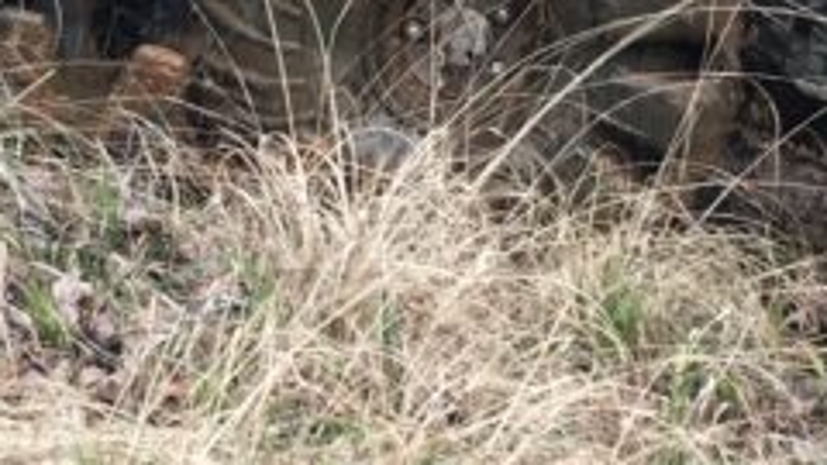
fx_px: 2960
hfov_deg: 15.9
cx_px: 482
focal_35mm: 135
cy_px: 83
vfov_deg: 9.0
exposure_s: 1/120
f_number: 2.2
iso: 32
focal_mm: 4.15
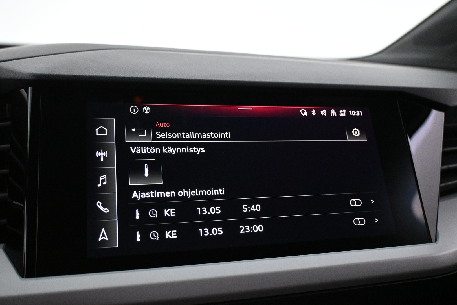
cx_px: 228
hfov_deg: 56.1
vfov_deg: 39.1
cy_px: 152
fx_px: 428
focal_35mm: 34
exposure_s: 1/80
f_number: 4
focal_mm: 22.5
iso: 4000
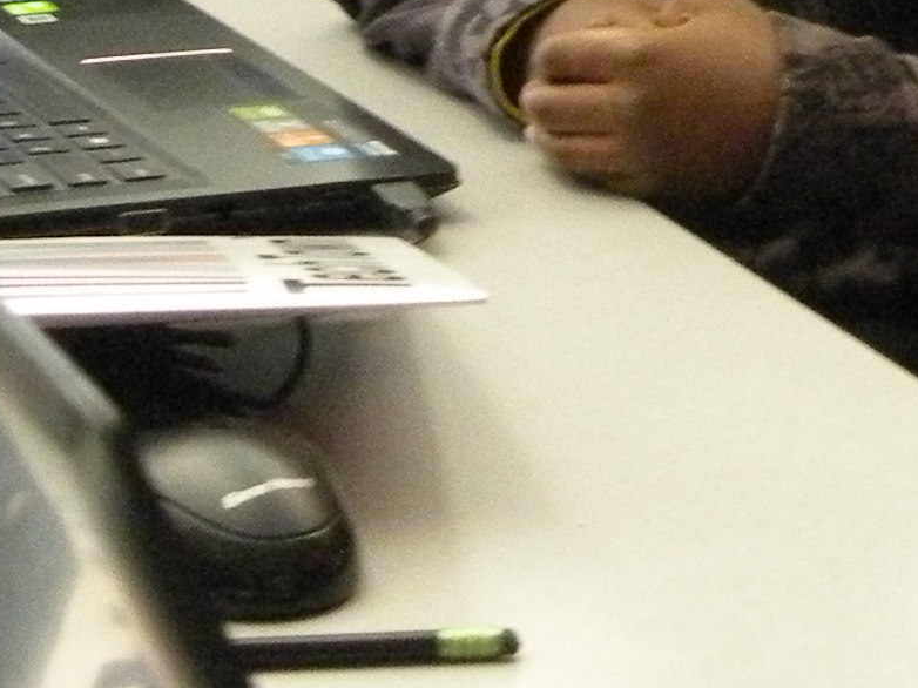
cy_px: -167
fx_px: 4083
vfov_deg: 9.5
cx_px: 1268
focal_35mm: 154
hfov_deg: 12.4
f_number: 3.2
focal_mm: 5.8
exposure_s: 1/42.6
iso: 400
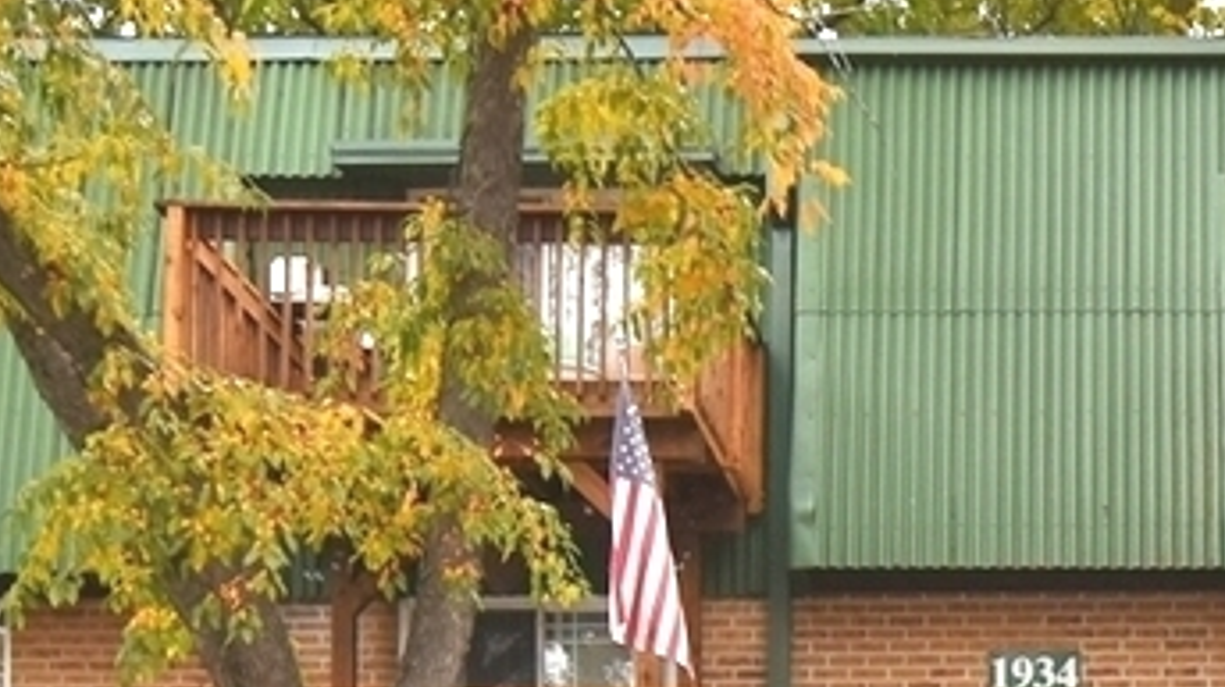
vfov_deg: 15.0
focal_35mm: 74
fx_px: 2402
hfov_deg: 27.3
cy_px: 1047
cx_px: 1168
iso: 100
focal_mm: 10
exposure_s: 1/125
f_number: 5.6
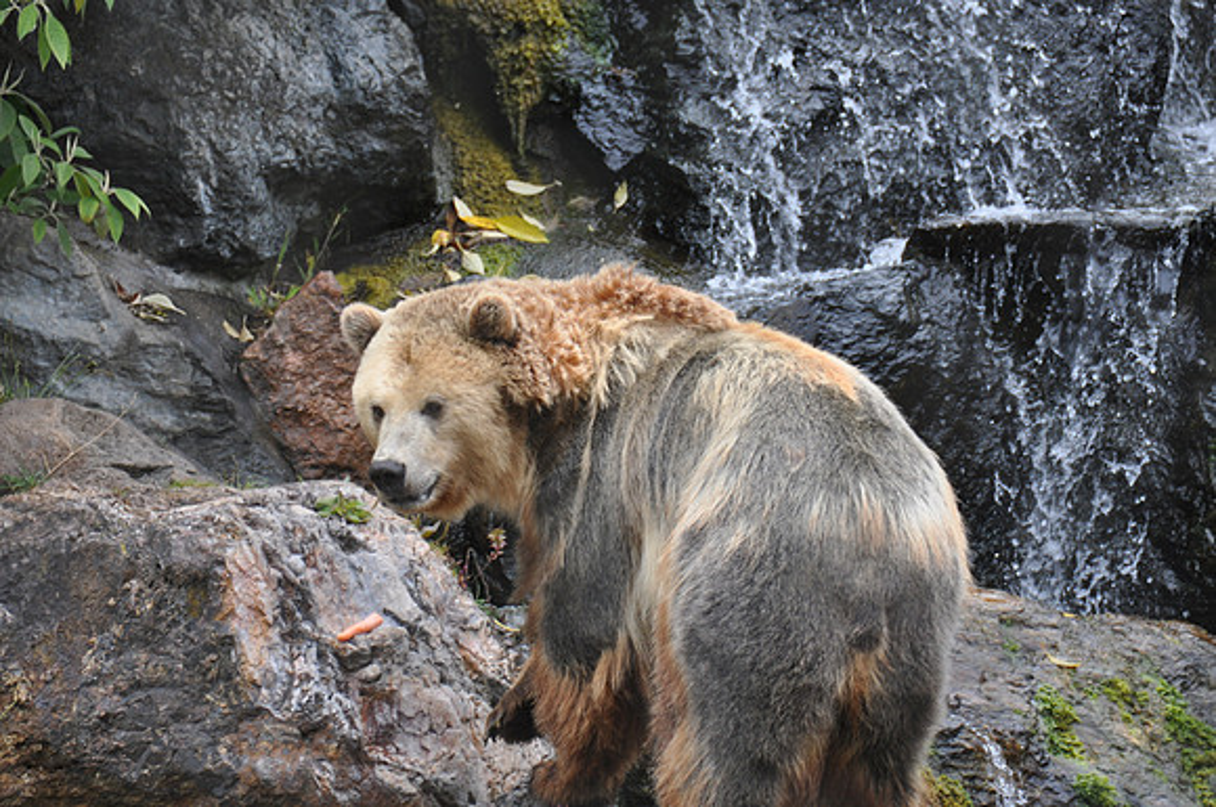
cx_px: 608
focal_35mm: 450
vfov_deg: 3.0
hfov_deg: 4.6
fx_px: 15179
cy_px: 404
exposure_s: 1/320
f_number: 5.6
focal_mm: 300
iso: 320
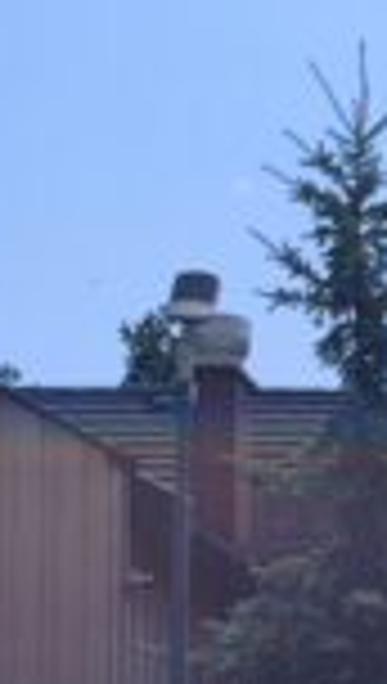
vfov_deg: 13.6
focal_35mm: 154
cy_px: 819
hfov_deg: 7.1
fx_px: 2797
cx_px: 1161
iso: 50
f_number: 1.6
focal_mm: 6.57
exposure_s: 1/4439
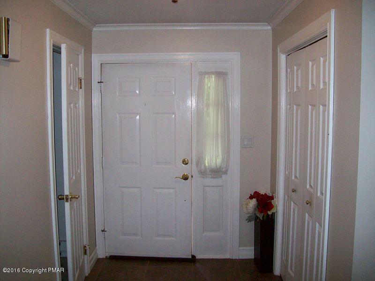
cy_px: 140
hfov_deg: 51.4
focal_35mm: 36
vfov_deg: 39.7
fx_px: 390
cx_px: 188
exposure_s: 1/64
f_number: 2.7
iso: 200
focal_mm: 6
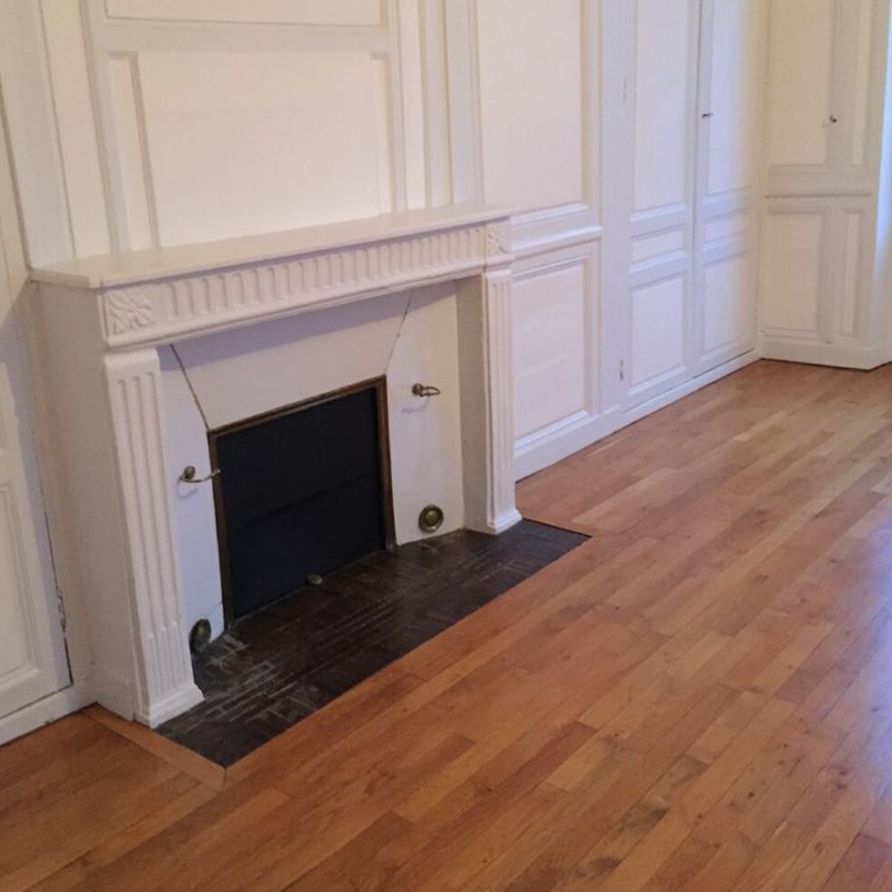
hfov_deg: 47.2
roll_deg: +2.7
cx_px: 441
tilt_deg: -14.1
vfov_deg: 47.2
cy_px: 404
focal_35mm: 35
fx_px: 1020
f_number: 2.2
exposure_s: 1/17
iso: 500
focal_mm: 4.15
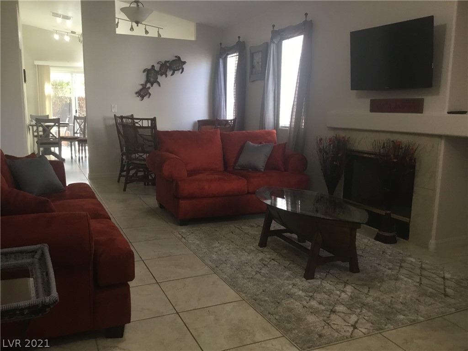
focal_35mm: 31
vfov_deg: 45.4
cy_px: 176
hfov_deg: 58.4
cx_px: 234
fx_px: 419
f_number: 2.4
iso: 80
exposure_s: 1/30
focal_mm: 3.3
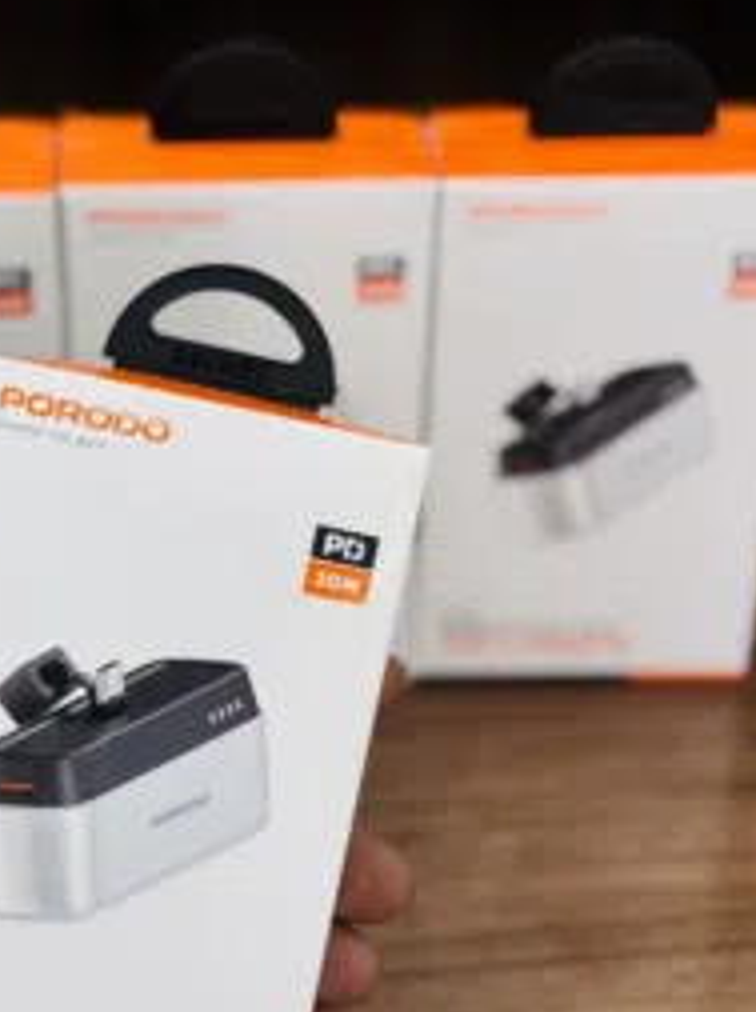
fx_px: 2219
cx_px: 216
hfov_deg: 19.2
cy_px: 480
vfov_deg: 25.7
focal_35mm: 76
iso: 64
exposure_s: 1/231
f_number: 1.78
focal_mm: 6.76
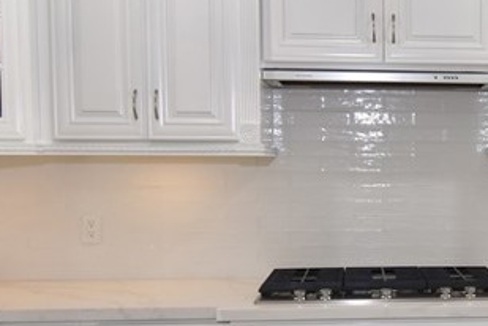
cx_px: 456
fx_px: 718
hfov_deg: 34.9
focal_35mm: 53
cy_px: 226
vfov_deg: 25.3
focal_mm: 11
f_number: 2.8
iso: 400
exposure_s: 1/250
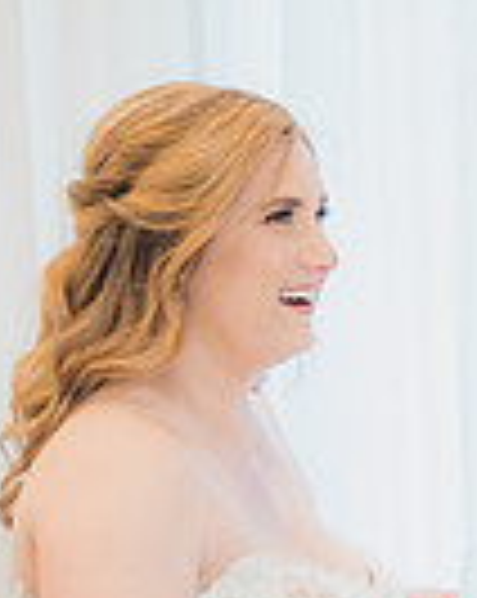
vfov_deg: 12.1
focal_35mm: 159
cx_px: 464
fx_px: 2812
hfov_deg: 9.6
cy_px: 526
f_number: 1.4
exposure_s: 1/500
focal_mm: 50
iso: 1250
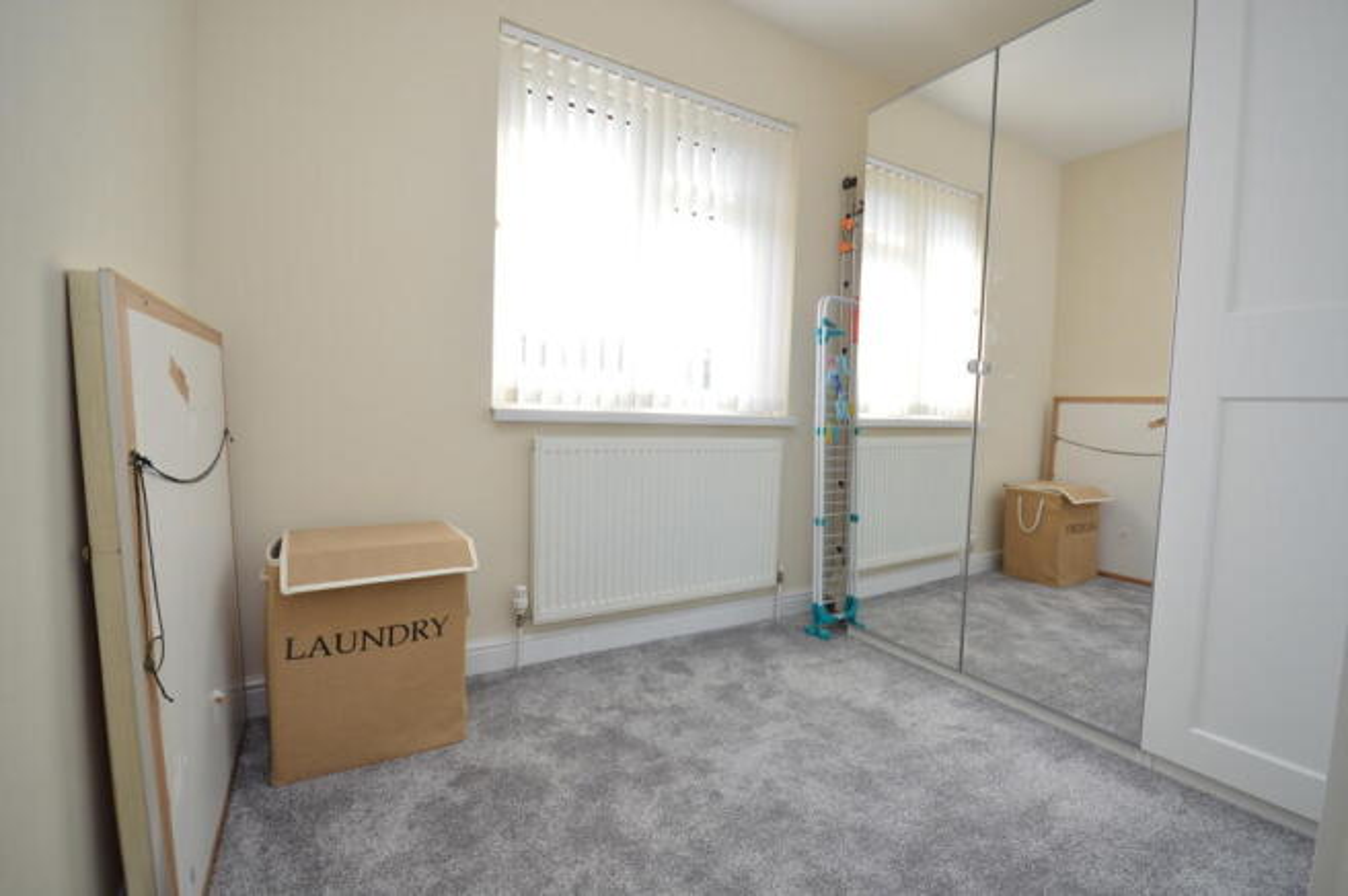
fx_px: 561
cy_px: 448
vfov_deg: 77.2
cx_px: 674
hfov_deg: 100.4
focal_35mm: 15
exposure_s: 1/125
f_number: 5.6
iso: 200
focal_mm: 10
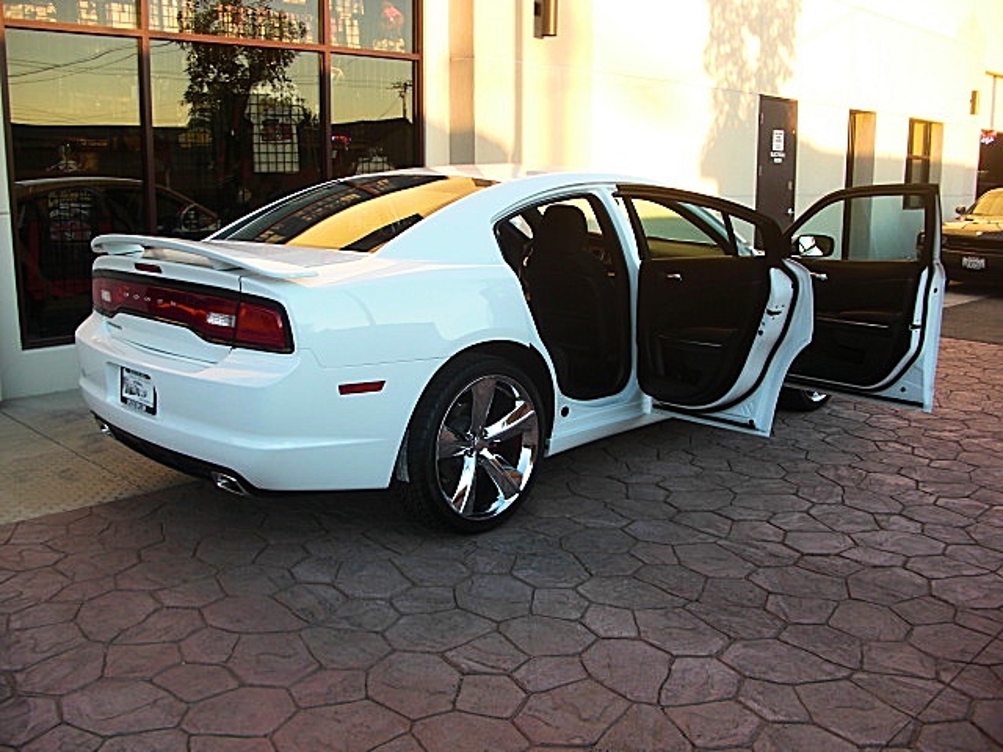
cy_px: 376
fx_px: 1043
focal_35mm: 36
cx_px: 502
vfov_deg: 39.7
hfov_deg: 51.4
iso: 50
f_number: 2.8
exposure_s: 1/80
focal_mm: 6.3
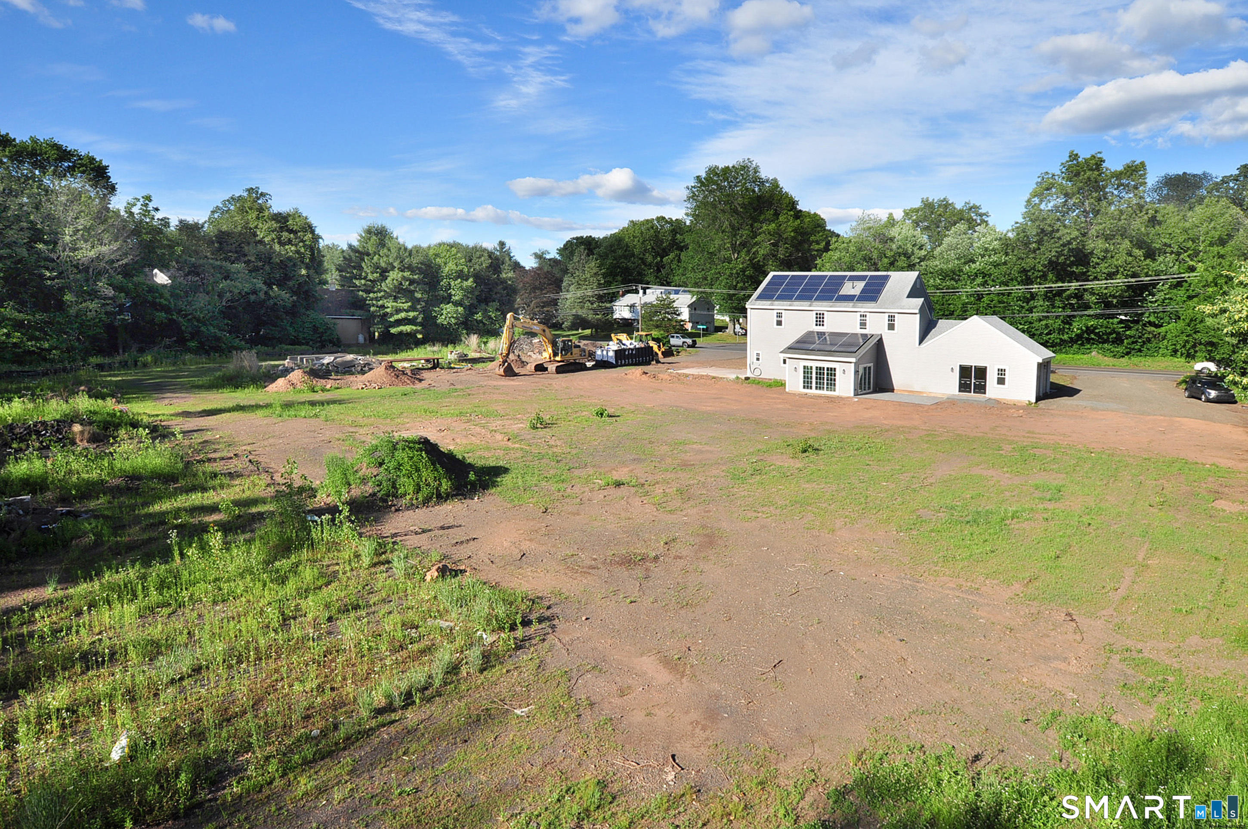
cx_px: 624
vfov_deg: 59.4
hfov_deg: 81.3
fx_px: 727
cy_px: 414
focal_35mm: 21
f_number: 8
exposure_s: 1/400
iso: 200
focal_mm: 14
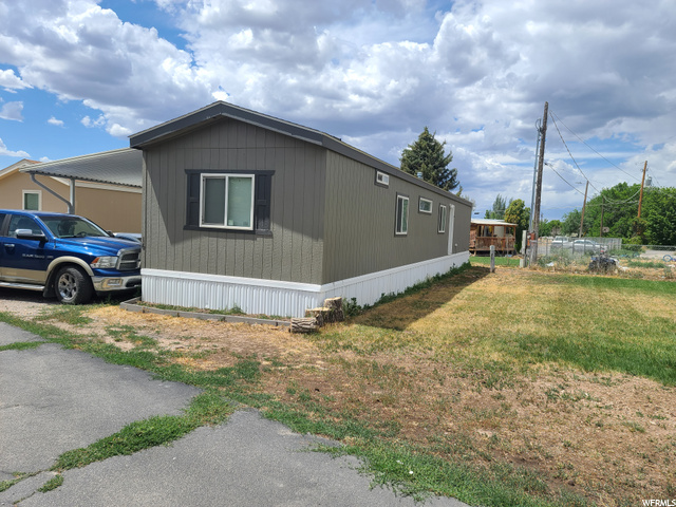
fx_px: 488
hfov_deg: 69.4
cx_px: 338
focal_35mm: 25
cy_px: 254
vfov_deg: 54.9
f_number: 1.8
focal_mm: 7
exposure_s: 1/1061
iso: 16
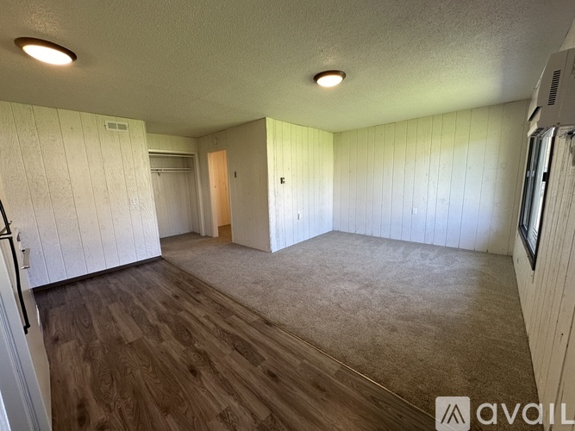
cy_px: 216
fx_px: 233
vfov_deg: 85.7
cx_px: 288
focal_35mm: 14
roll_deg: +2.2
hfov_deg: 102.1
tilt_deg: -8.9
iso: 125
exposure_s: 1/120
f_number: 2.2
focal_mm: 2.22
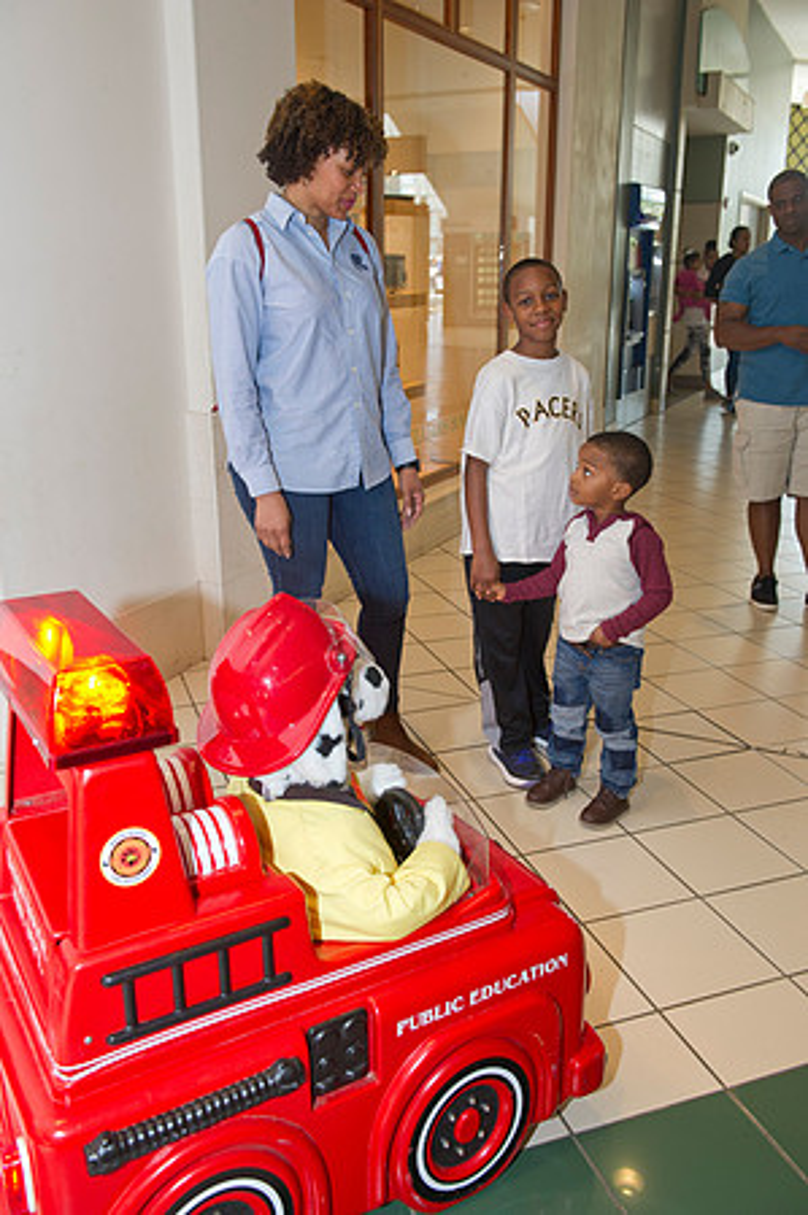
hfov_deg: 41.0
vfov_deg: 58.8
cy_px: 608
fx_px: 1080
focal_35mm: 32
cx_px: 404
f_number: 5.6
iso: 1250
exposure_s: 1/250
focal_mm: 32
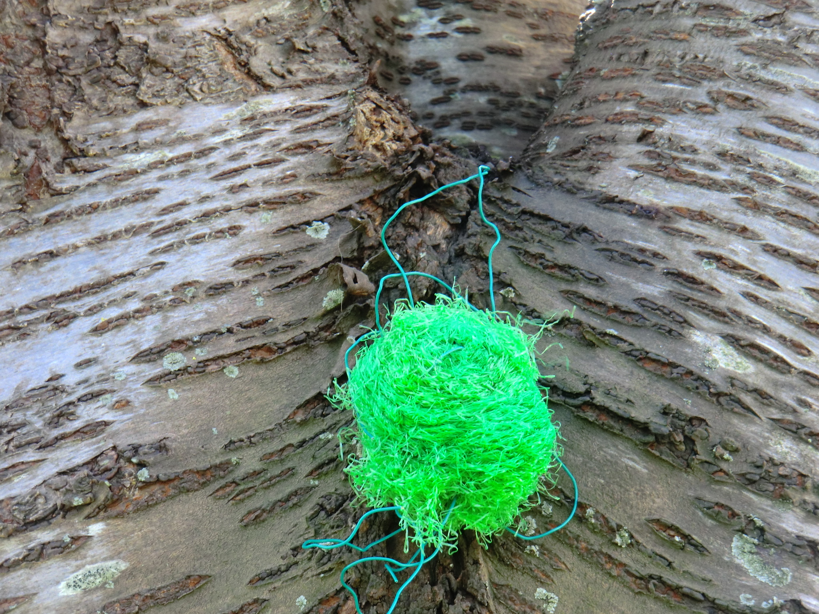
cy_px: 307
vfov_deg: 19.4
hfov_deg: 25.7
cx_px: 410
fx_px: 1798
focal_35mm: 76
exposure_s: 1/80
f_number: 4.6
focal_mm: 13.6
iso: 160
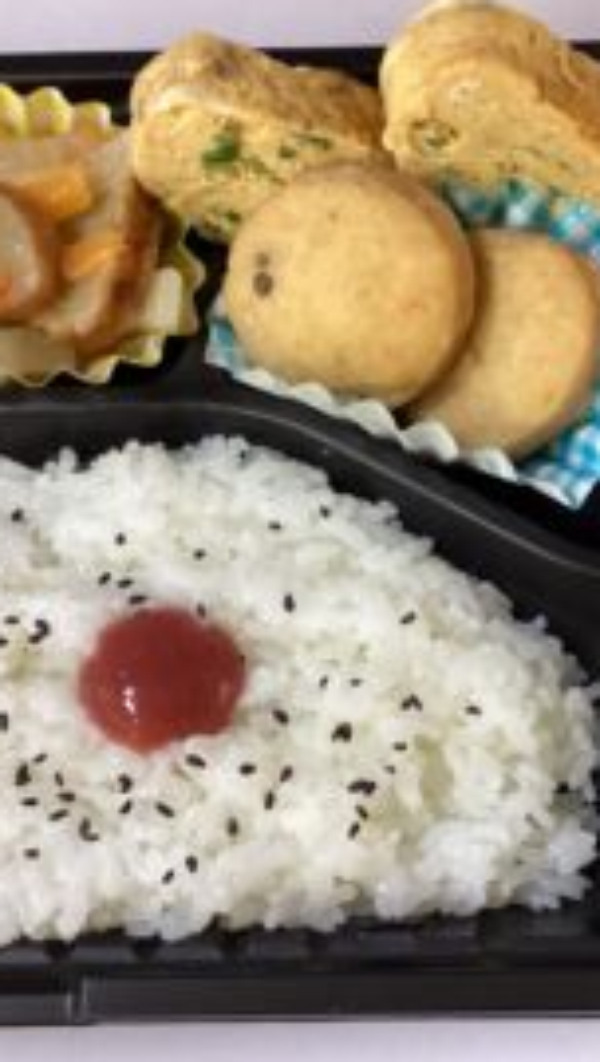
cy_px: 515
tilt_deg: -72.3
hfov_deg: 25.4
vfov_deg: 43.7
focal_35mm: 47
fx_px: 1325
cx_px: 405
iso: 200
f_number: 2.4
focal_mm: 3.3
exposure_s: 1/50
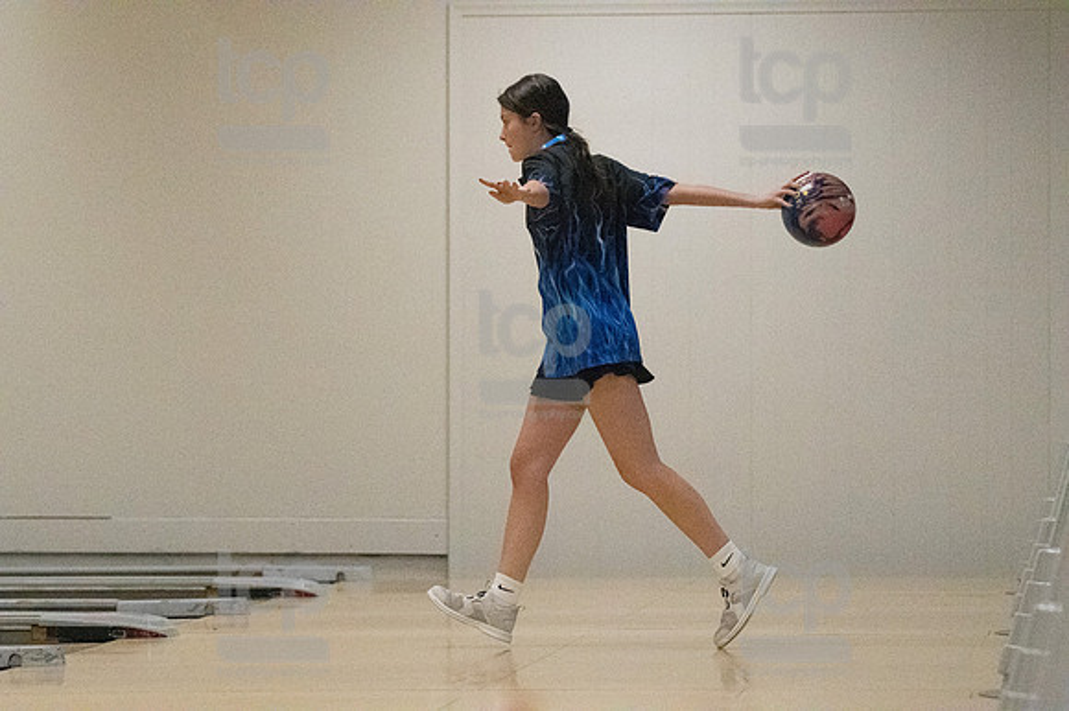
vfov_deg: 7.6
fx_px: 5342
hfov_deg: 11.4
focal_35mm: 180
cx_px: 534
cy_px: 356
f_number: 4
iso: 10000
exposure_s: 1/1250
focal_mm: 120
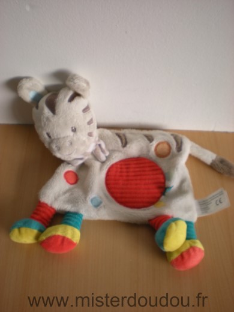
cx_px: 117
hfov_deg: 37.7
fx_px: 343
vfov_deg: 49.0
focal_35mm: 38
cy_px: 156
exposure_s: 1/61.2
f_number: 3.1
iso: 80
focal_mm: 6.3
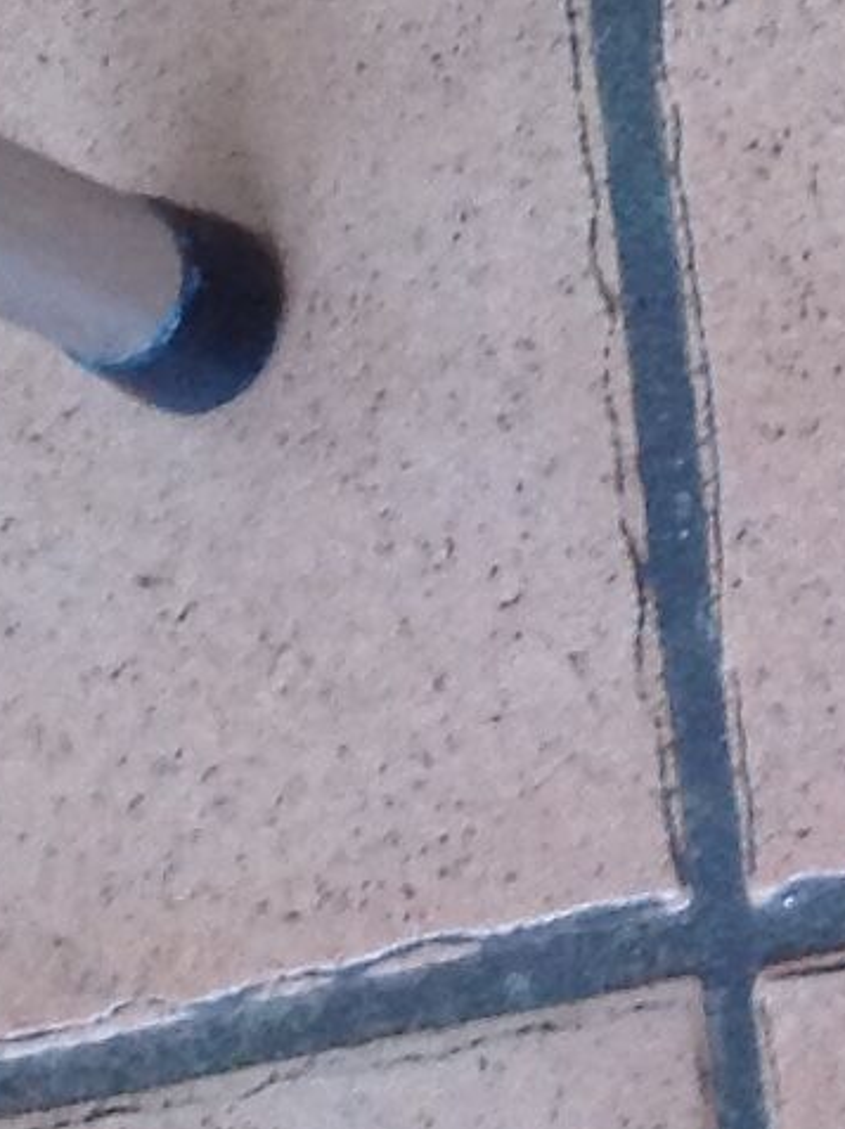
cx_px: -128
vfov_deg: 9.9
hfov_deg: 7.7
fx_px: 6192
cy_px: -805
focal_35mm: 190
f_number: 2.4
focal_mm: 4.28
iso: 125
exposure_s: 1/15
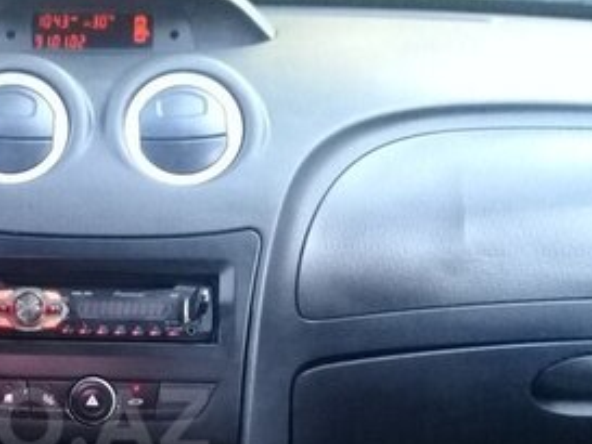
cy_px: 421
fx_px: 1283
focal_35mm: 75
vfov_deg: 19.2
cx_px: -13
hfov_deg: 24.7
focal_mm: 3.3
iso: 200
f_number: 2.2
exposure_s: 1/25
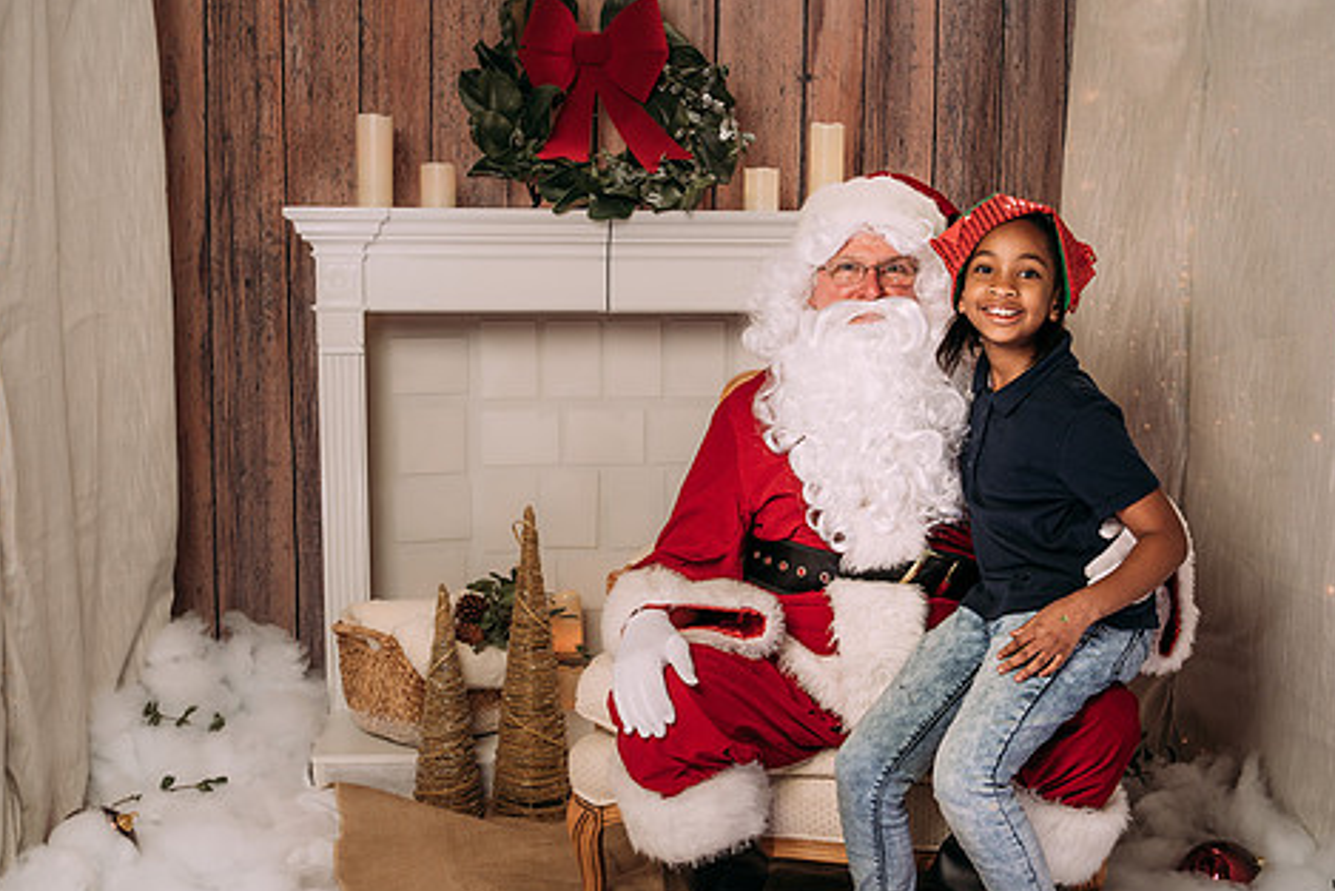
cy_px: 504
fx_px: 1743
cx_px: 704
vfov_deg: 28.6
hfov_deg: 41.9
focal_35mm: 47
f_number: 5.6
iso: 100
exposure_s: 1/100
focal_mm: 35
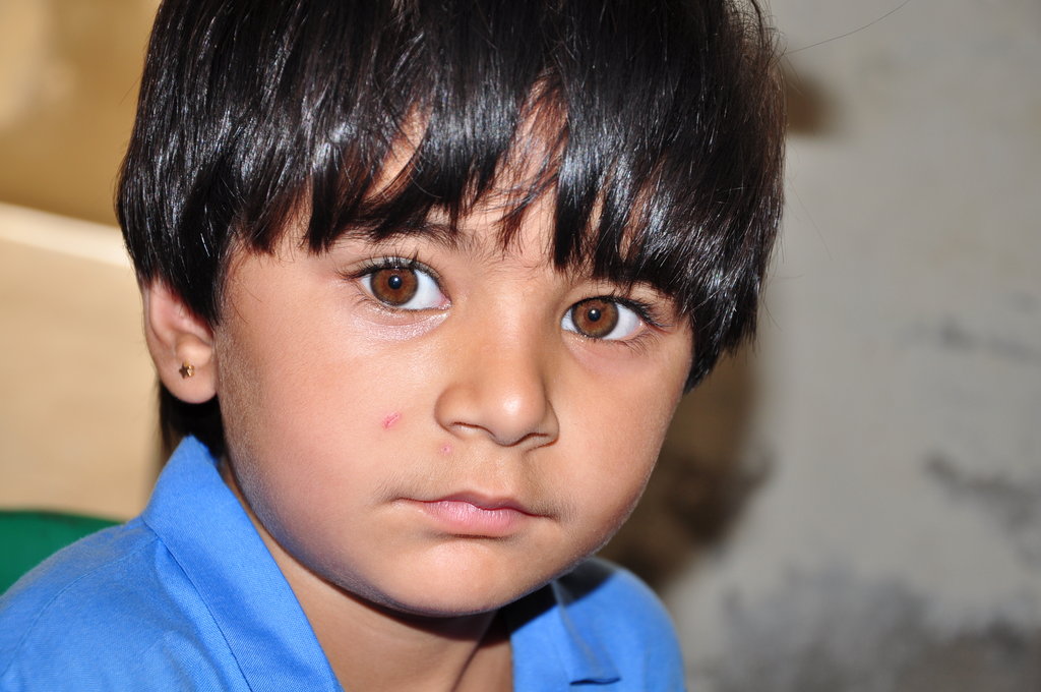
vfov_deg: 15.7
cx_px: 520
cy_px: 346
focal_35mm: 87
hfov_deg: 23.4
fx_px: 2513
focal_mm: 58
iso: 200
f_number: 5.6
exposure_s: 1/160
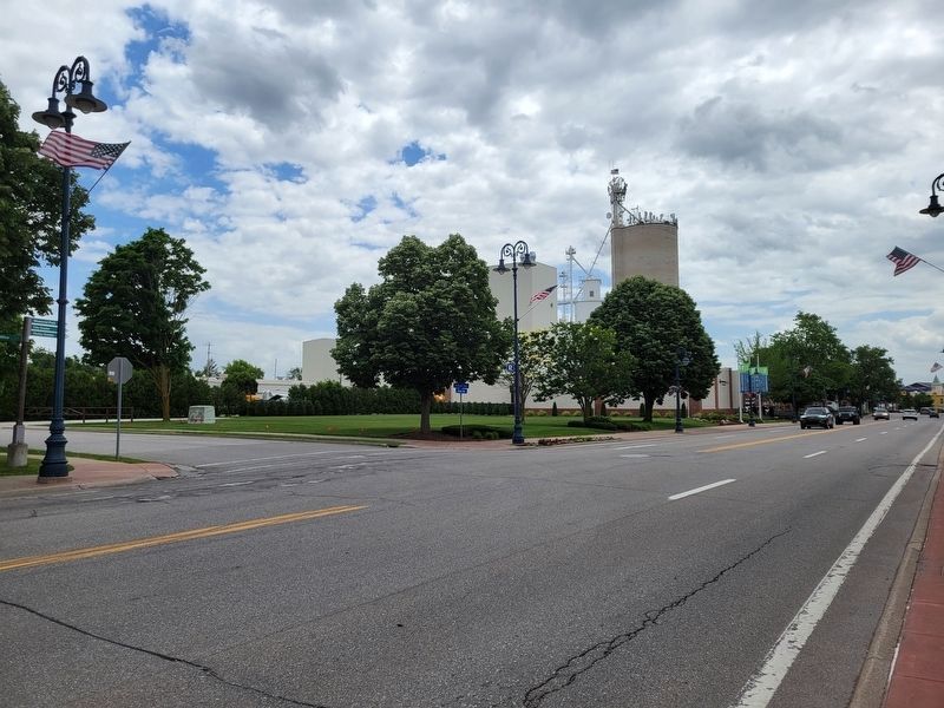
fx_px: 709
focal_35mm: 26
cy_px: 354
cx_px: 472
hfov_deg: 67.3
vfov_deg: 53.1
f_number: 1.8
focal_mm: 5.4
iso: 40
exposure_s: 1/2851
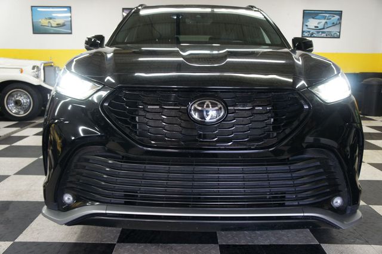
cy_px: 127
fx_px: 334
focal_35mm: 32
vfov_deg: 41.7
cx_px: 191
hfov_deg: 59.5
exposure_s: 1/40
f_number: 4
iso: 400
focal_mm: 21
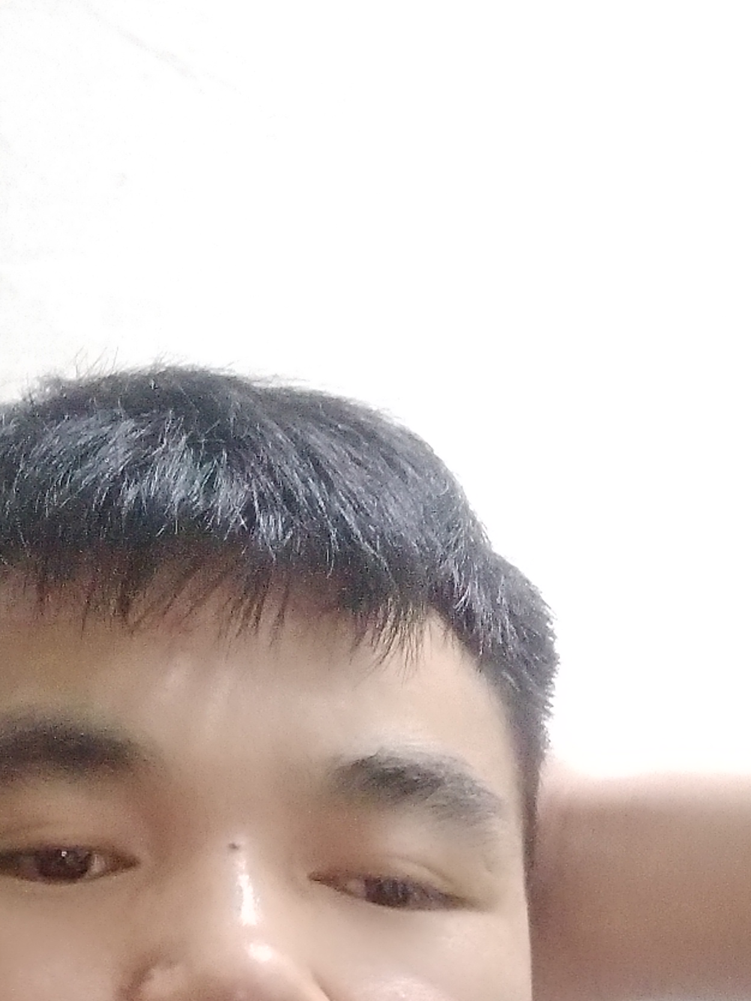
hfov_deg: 24.9
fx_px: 1678
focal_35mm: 58
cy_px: 1026
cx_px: 169
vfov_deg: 30.6
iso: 1250
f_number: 2
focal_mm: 3.57
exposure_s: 1/20
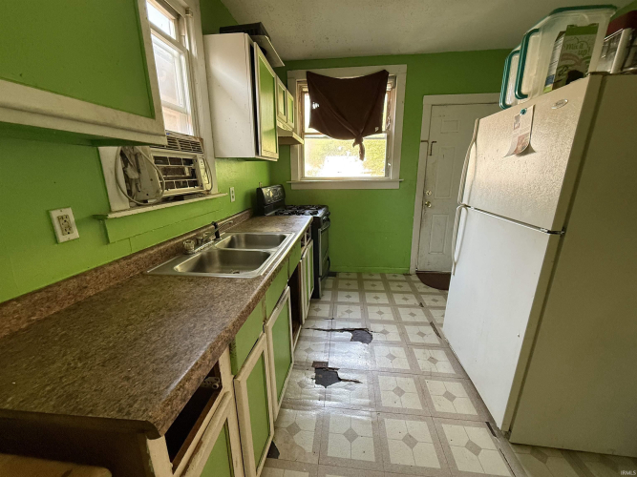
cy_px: 238
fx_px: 258
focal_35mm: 14
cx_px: 318
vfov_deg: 85.7
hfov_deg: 102.1
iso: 400
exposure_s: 1/60
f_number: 2.2
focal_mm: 2.22
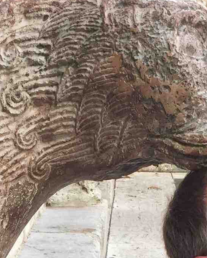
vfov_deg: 13.3
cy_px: 409
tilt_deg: -18.9
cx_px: 28
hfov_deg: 11.4
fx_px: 1033
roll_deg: -0.7
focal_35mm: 135
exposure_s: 1/284
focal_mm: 4.15
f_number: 2.2
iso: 32
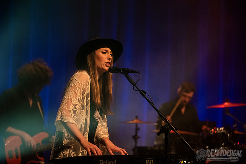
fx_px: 806
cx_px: 123
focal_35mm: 118
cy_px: 81
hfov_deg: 17.3
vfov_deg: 11.6
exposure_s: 1/160
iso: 2500
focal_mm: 116
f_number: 3.2
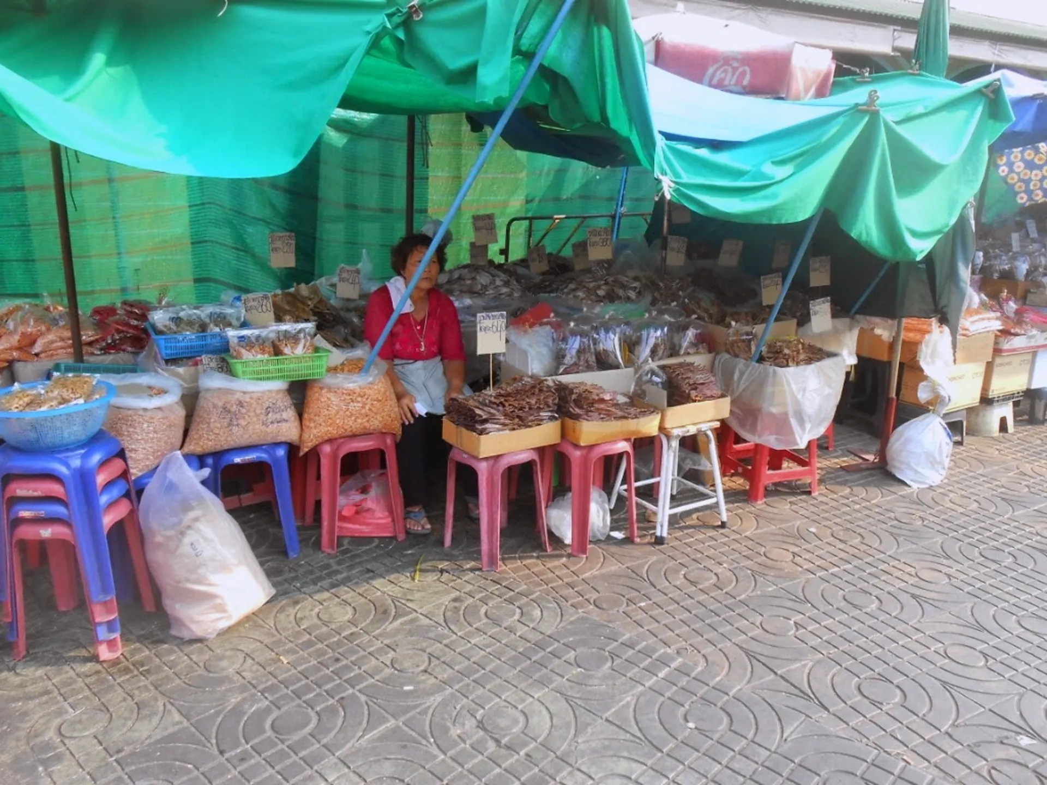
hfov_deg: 67.3
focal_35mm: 26
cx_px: 524
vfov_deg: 53.1
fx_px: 786
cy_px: 392
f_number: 3.5
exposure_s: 1/250
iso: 200
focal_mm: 4.6
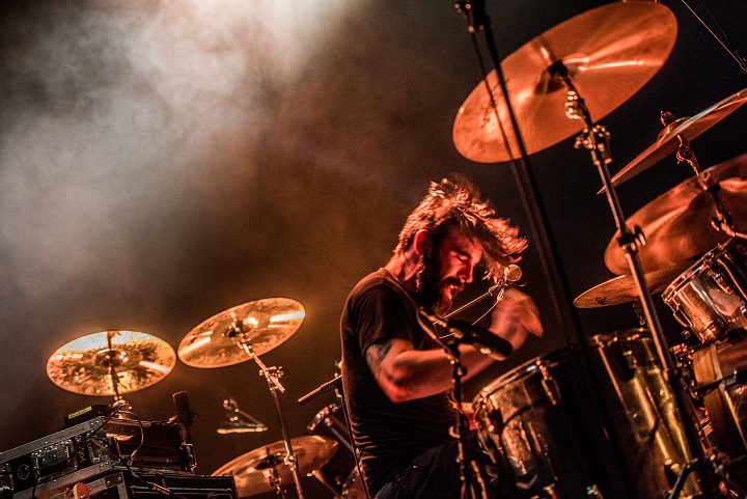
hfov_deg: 21.4
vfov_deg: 14.4
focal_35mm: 95
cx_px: 374
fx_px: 1972
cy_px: 250
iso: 2500
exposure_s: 1/100
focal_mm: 95
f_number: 2.8
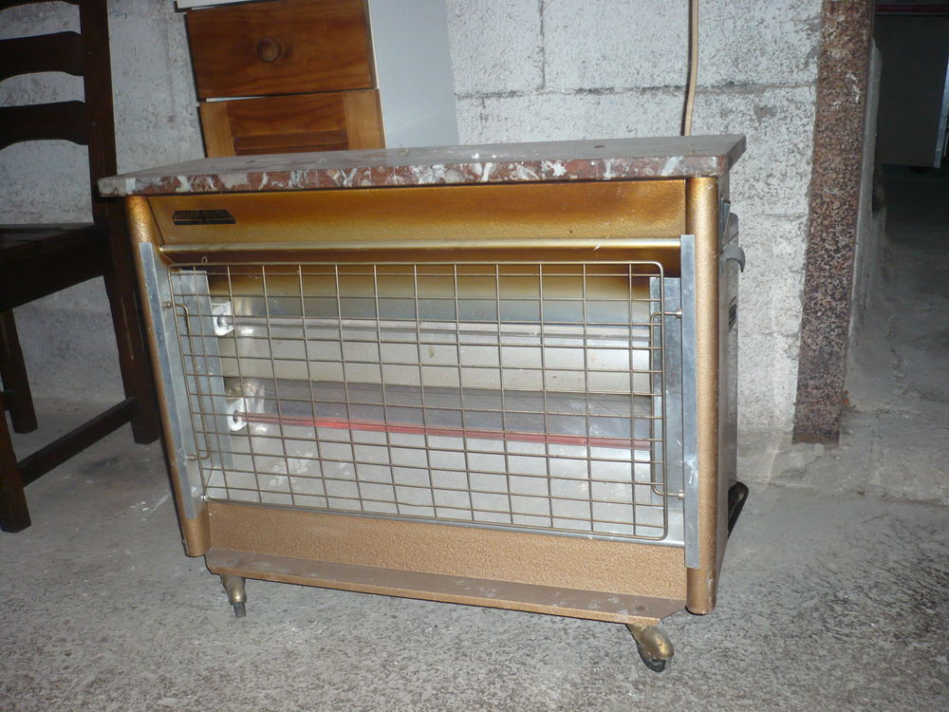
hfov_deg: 52.6
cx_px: 474
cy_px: 356
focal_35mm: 35
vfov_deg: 40.7
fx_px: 960
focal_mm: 5.8
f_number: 2.8
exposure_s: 1/30
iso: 160
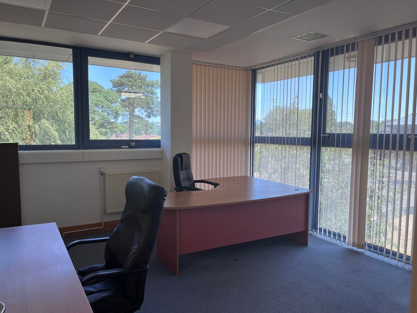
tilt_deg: -5.5
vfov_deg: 51.4
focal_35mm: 27
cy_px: 159
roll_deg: -0.5
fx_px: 325
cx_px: 215
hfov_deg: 65.3
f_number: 1.6
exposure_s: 1/100
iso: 64
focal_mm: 5.1
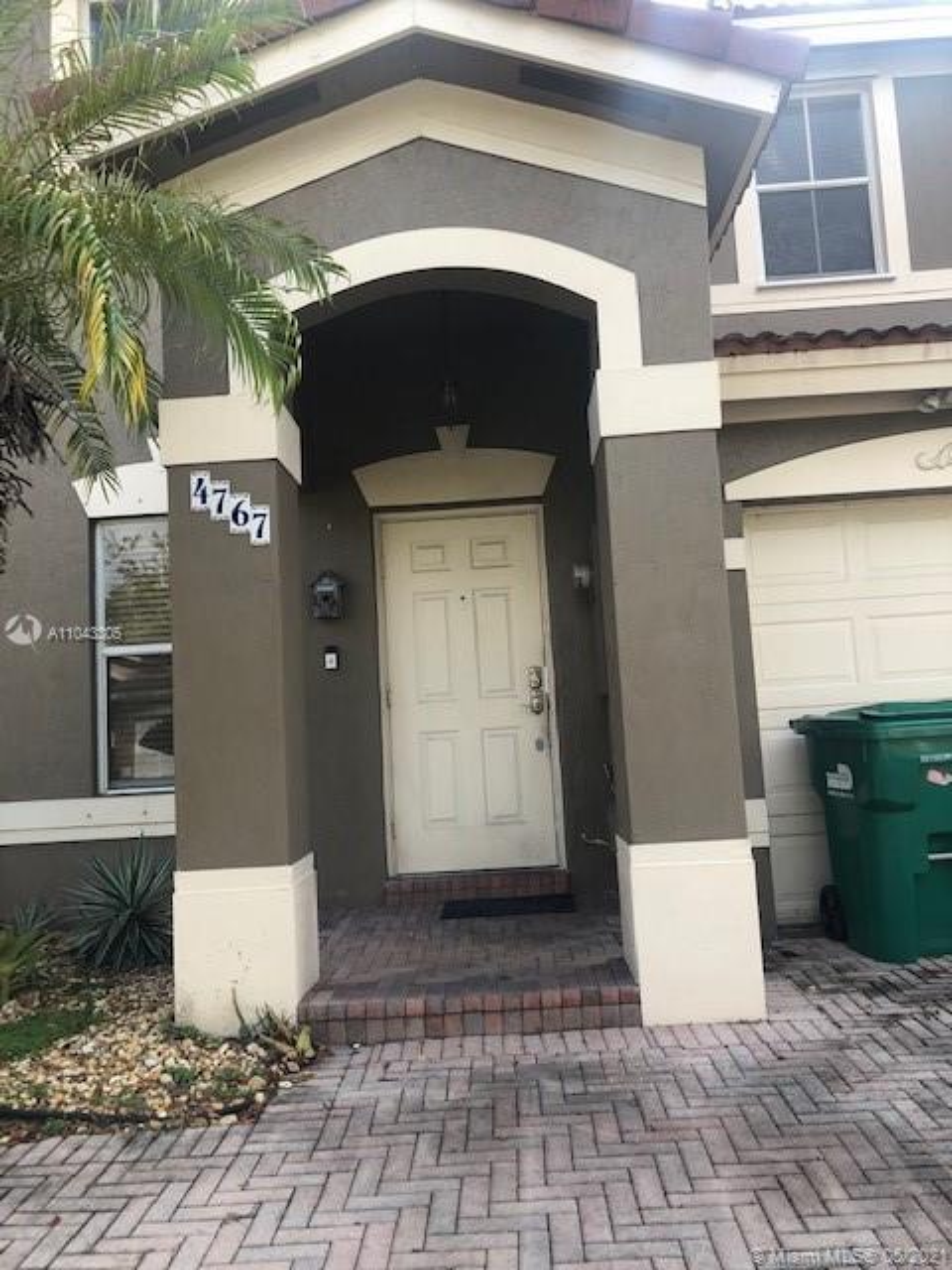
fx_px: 1027
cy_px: 635
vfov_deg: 63.4
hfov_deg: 49.7
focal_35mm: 28
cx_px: 476
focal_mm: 3.99
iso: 20
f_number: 1.8
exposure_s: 1/347
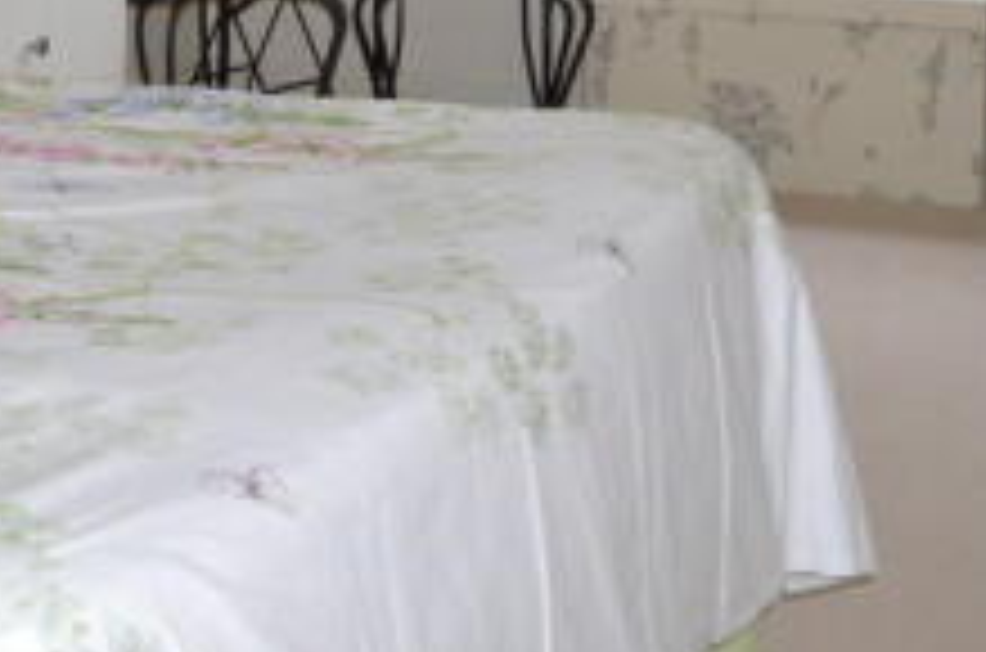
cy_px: -283
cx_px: 0
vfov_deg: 15.6
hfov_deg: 24.0
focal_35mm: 81
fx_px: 2214
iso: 800
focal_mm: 18
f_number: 5
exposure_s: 1/60
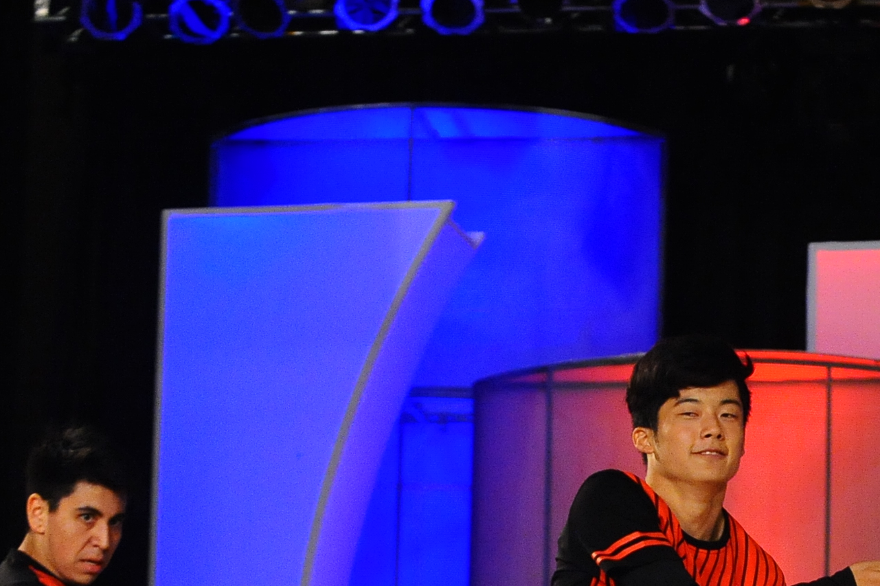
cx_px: 809
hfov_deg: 11.7
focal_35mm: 174
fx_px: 4251
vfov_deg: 7.8
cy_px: 712
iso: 5000
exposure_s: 1/500
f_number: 4
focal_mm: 70
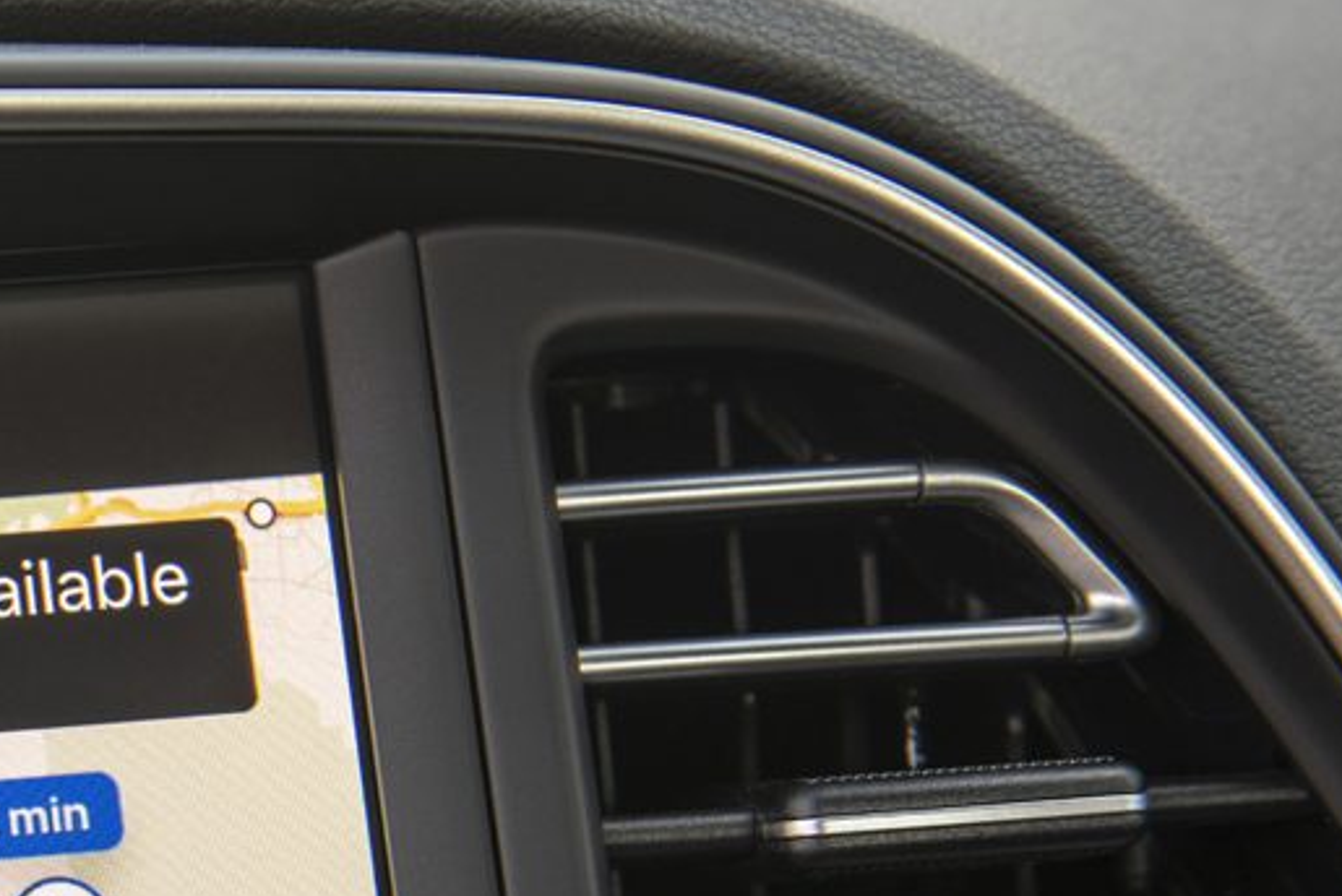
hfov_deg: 14.7
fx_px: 4886
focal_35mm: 131
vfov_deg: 10.3
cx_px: -547
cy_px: 1151
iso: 200
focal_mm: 45
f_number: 4
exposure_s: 1/50
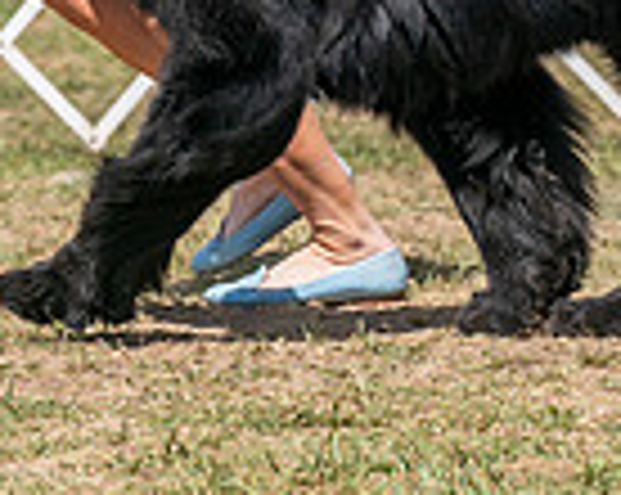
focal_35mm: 626
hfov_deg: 3.1
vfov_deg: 2.5
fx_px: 11489
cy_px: -324
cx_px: 245
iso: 200
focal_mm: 136
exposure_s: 1/1600
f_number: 4.5
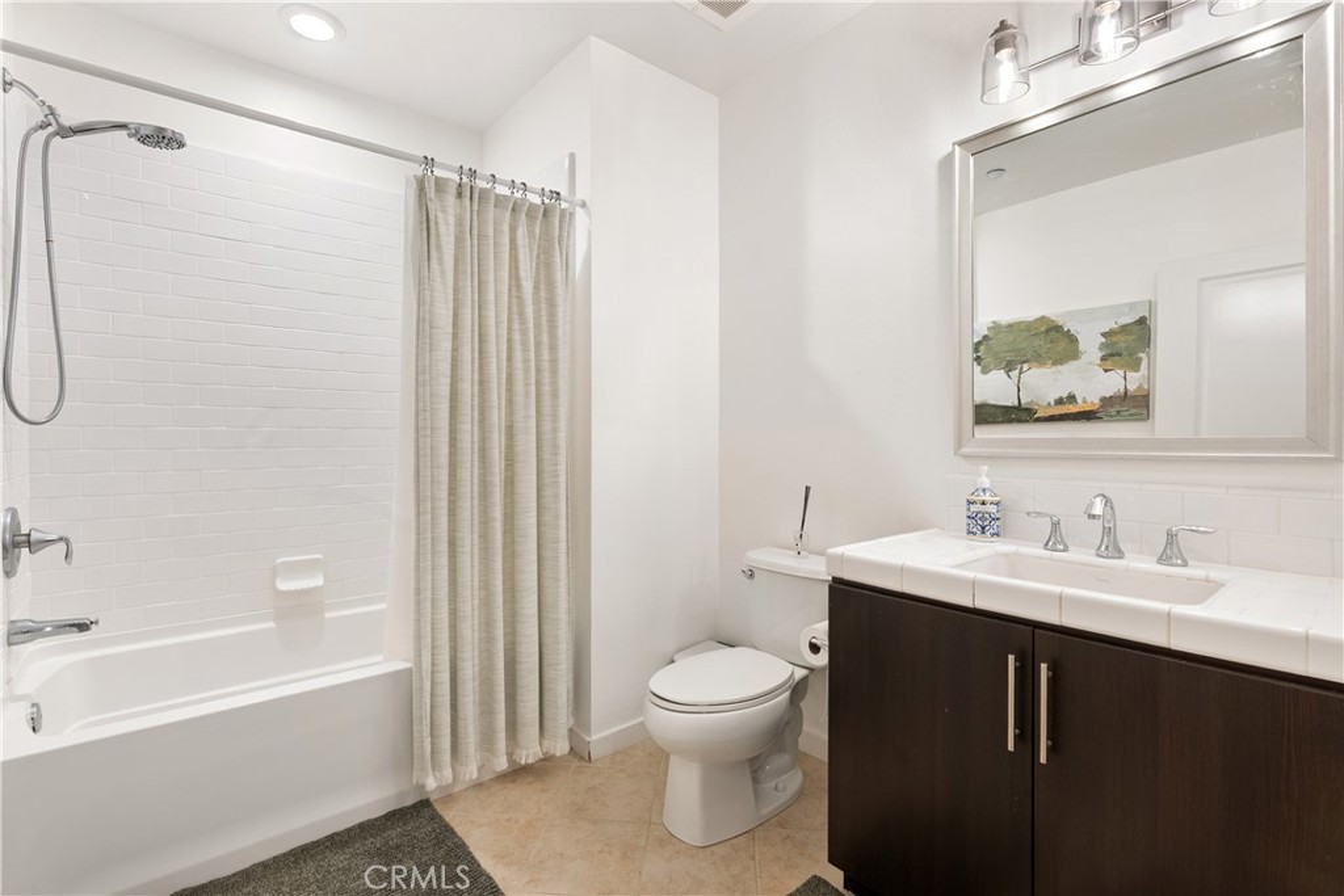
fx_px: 597
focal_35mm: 16
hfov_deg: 96.7
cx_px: 672
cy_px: 448
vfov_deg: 73.8
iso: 320
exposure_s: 1.3
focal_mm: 16
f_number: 9
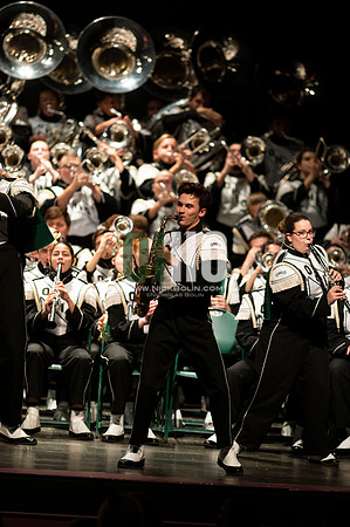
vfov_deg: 6.9
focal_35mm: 300
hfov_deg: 4.6
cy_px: 264
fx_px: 4385
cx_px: 175
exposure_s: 1/500
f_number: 2.8
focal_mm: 300
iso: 3200
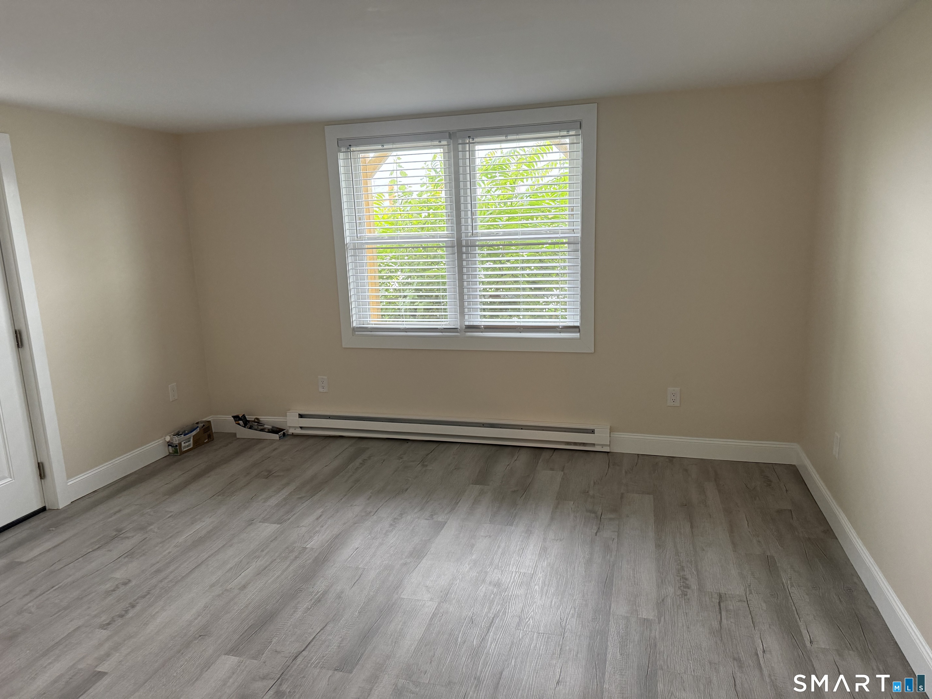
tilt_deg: -9.9
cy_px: 350
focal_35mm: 24
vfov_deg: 56.8
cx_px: 466
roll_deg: +2.1
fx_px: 646
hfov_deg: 71.6
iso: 250
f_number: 1.78
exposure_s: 1/60
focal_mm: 6.76
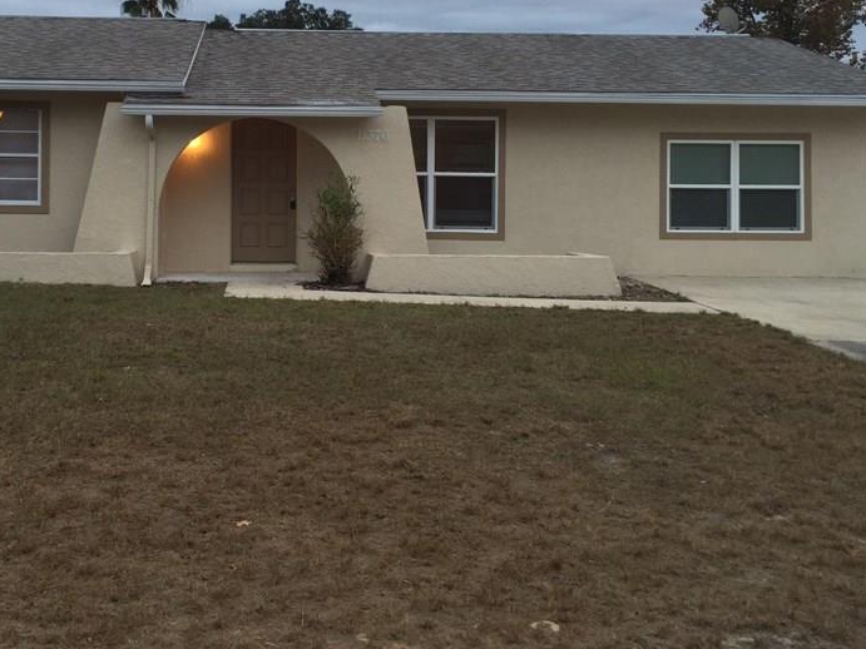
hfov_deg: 43.4
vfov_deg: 33.1
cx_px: 308
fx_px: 1076
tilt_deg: +0.2
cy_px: 188
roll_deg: -1.3
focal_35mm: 43
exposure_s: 1/60
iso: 32
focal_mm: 4.15
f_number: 2.2
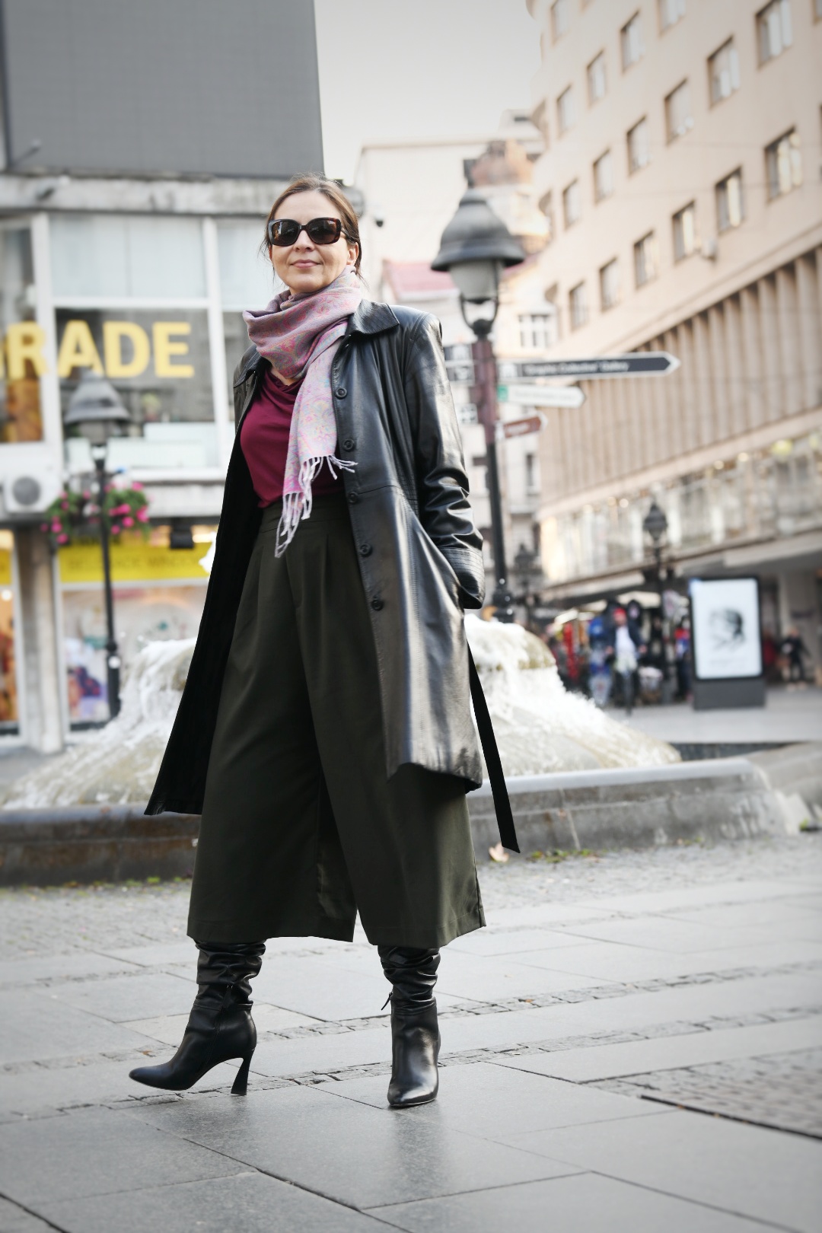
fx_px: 2397
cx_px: 411
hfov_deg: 19.5
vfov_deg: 28.8
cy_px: 616
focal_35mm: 70
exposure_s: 1/250
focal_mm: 70
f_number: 4
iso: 500
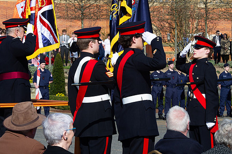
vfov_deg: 8.2
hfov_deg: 12.3
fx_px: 1075
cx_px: 144
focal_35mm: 167
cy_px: 71
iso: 320
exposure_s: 1/400
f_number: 10
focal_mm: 105
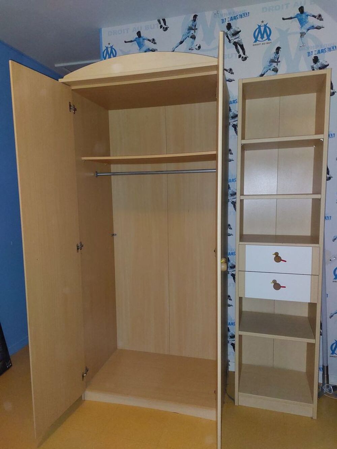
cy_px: 224
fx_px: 324
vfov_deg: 69.4
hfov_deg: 54.9
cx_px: 168
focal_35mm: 25
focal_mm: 5.23
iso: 640
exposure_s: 1/50
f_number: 1.8
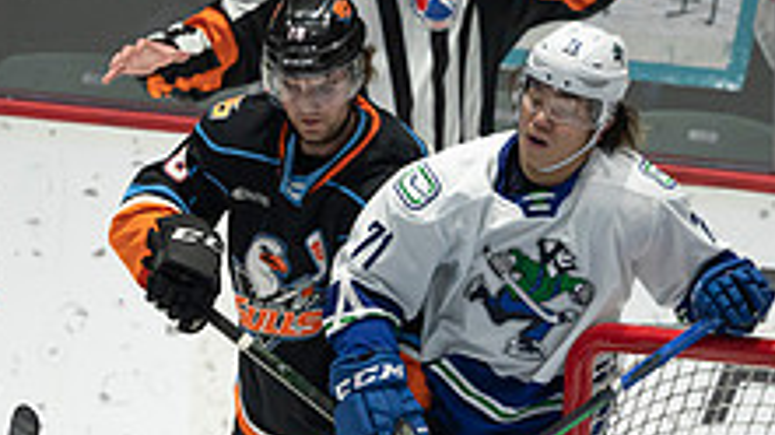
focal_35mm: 1653
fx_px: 33948
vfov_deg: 0.7
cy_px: 570
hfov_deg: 1.3
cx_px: 379
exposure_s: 1/640
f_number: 4
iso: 1600
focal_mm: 600
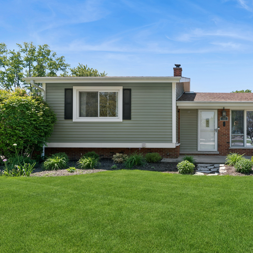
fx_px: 207
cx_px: 193
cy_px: 130
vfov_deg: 62.9
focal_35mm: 25
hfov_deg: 59.2
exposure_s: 1/50
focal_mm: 19
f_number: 13
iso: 100
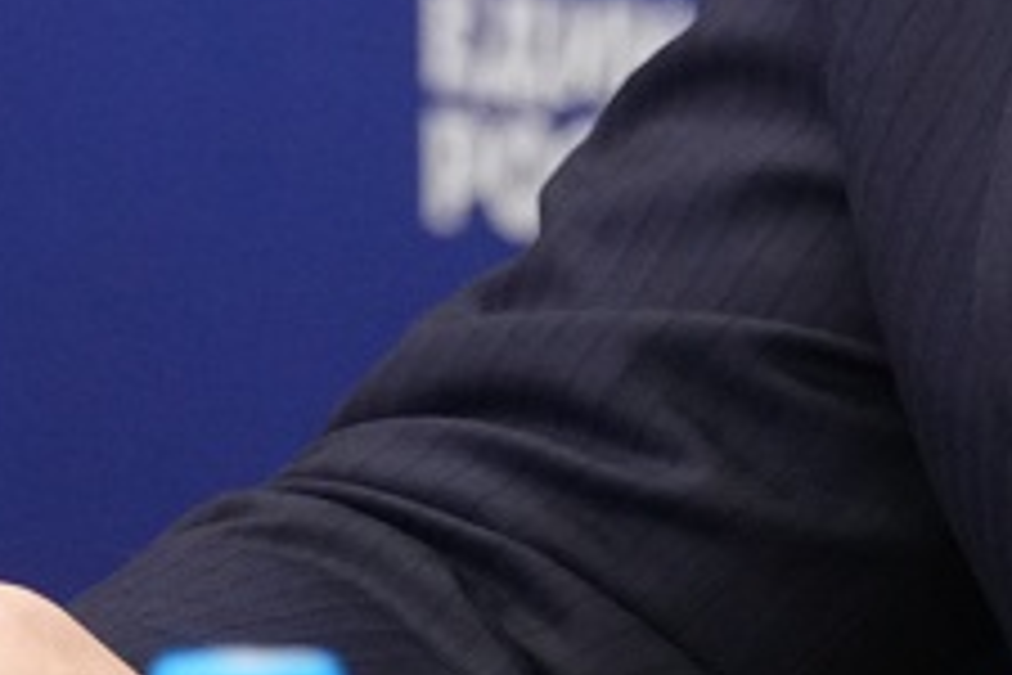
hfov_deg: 1.2
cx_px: 868
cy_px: -360
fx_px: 48143
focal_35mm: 1713
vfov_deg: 0.8
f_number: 6.3
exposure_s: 1/125
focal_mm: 320.7
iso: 2500
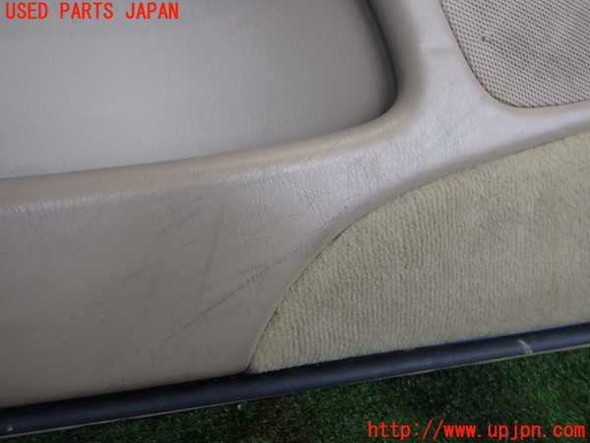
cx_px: 295
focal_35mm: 30
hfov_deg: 60.0
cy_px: 222
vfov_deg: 46.8
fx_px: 511
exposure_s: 1/125
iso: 200
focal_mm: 5.4
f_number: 2.3
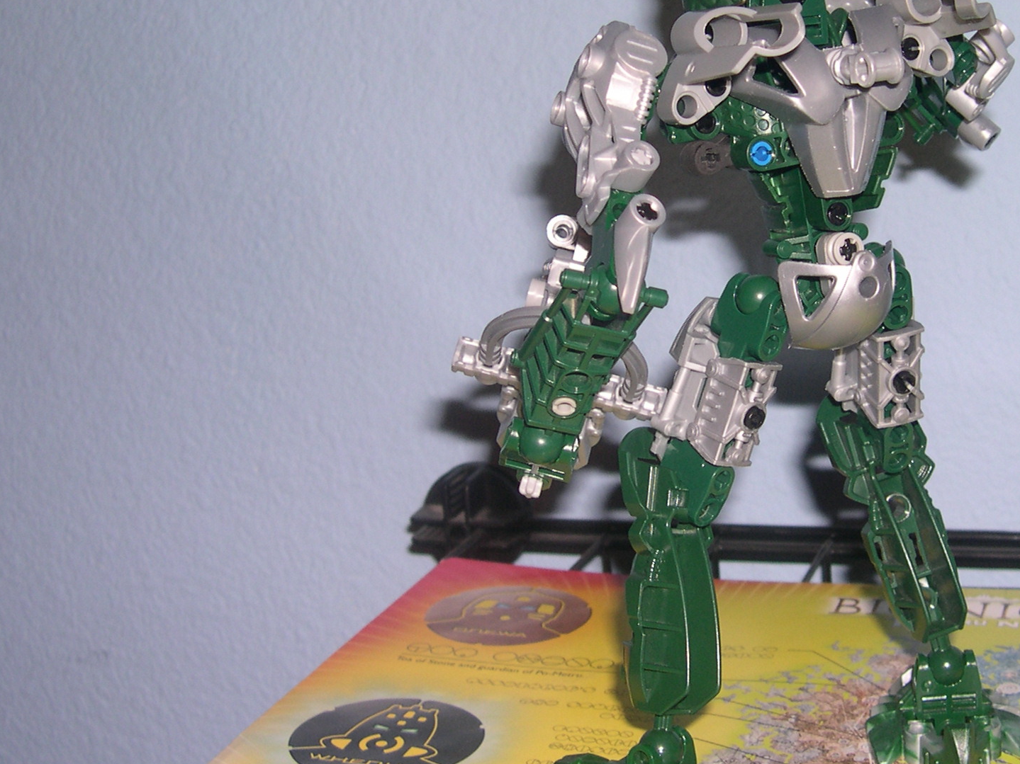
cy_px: 290
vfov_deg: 24.4
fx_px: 1768
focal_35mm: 60
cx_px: 631
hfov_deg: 32.1
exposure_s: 1/60
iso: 100
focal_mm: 8
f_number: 2.8
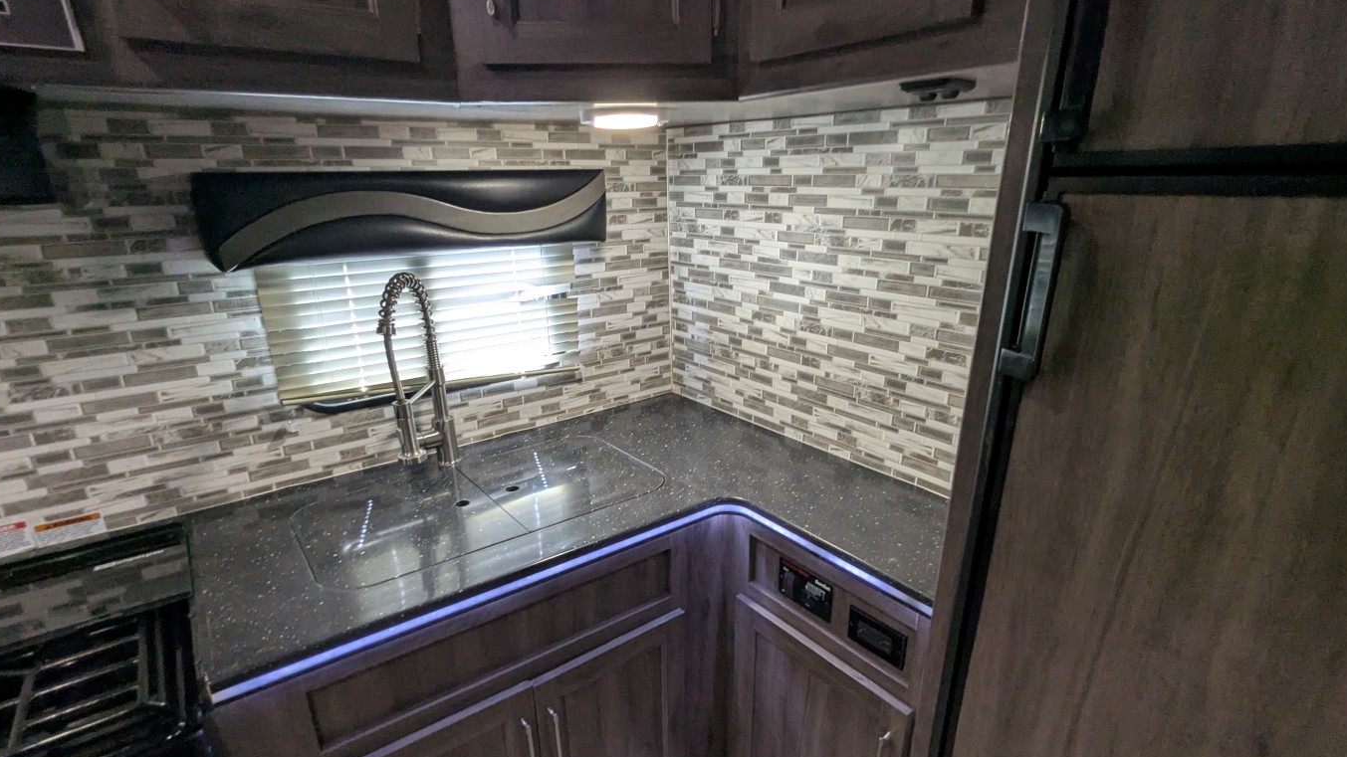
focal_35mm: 18
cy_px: 427
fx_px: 643
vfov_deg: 60.8
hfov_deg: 92.7
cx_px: 670
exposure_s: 1/43.4
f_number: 2.2
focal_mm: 2.35
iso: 132
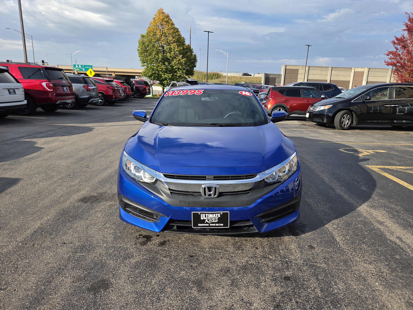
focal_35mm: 23
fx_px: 274
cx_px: 206
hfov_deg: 73.9
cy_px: 155
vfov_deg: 58.9
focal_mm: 5.4
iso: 80
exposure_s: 1/3084
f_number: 1.8
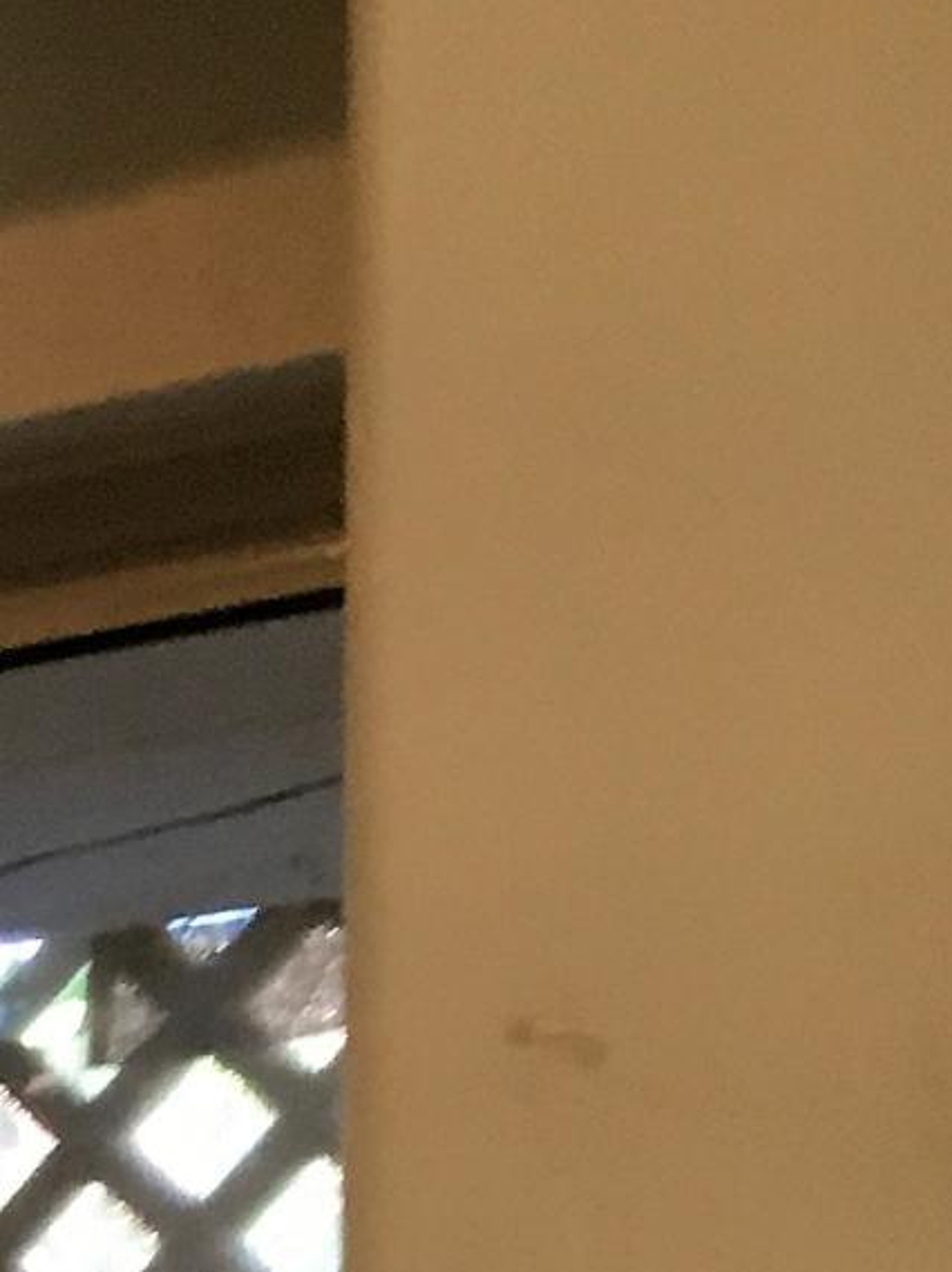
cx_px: -2154
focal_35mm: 153
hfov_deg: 8.0
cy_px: 2336
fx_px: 5617
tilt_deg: -2.6
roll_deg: +1.7
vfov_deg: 11.9
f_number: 2.2
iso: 100
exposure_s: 1/30
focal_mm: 4.15
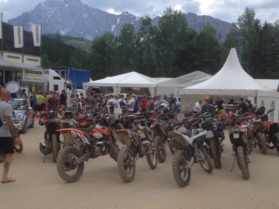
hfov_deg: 38.9
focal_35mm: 49
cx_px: 138
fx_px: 395
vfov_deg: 29.7
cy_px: 110
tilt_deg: -6.3
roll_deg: +0.0
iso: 50
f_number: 2.4
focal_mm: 4.28
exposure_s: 1/1493
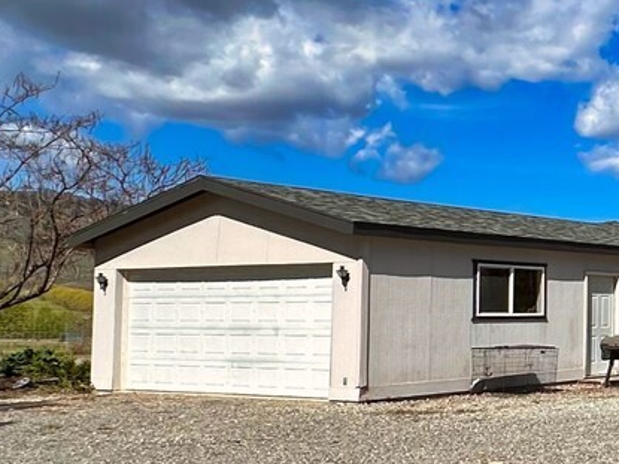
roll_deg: +0.4
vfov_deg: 27.0
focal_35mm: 54
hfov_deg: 25.9
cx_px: 940
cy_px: 263
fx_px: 965
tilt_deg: +3.0
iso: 50
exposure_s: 1/3125
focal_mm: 2.2
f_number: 2.2
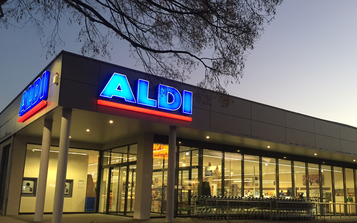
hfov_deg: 55.3
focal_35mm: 35
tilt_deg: +10.5
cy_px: 133
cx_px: 190
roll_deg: -1.0
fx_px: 341
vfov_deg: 36.2
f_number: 2.2
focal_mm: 4.15
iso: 125
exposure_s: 1/33
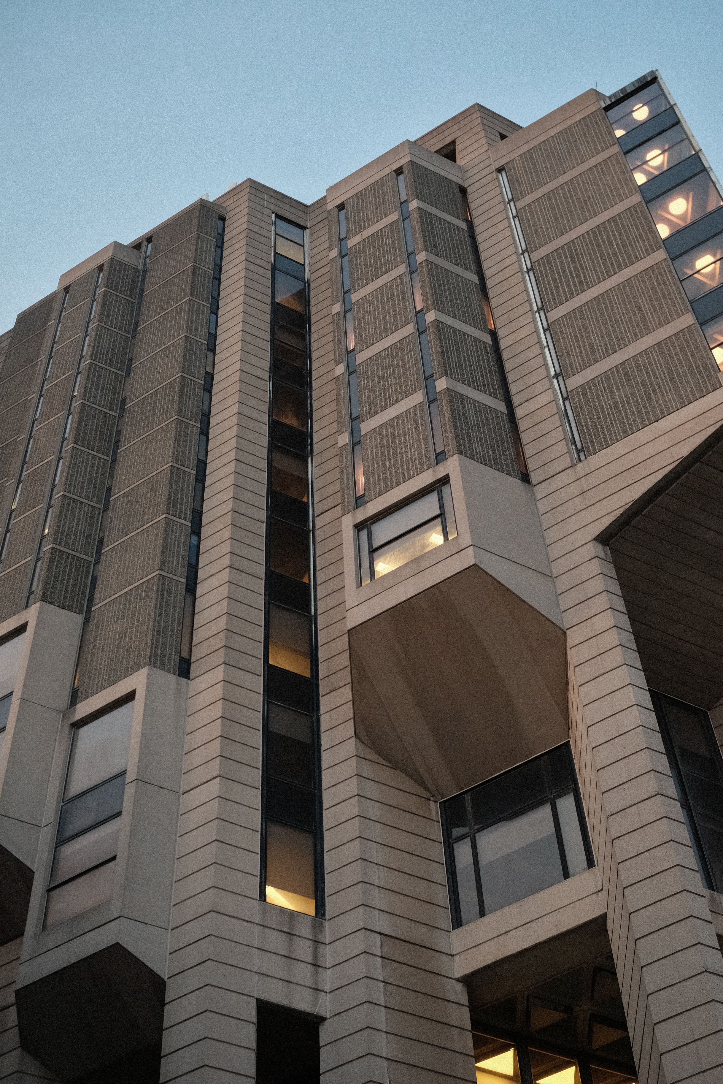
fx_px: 1476
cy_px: 605
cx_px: 407
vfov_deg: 40.3
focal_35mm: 49
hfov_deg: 27.5
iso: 2500
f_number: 4.5
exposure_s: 1/125
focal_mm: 27
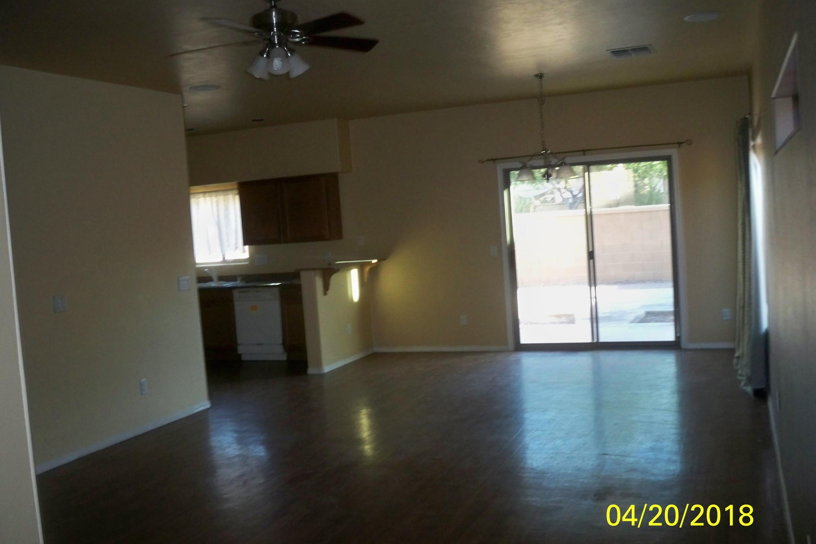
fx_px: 839
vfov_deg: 35.9
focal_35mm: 37
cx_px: 403
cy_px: 284
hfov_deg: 51.9
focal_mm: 6.3
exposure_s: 1/60
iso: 320
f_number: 3.1
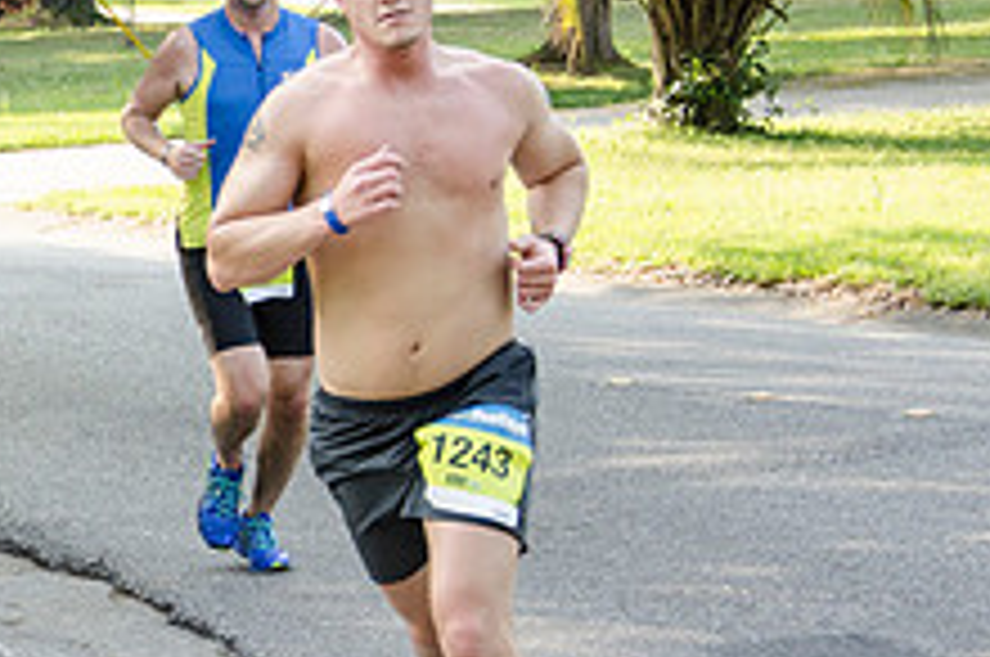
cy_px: 428
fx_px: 4888
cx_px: -243
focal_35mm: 178
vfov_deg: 7.7
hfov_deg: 11.3
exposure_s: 1/640
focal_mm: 45
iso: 800
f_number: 5
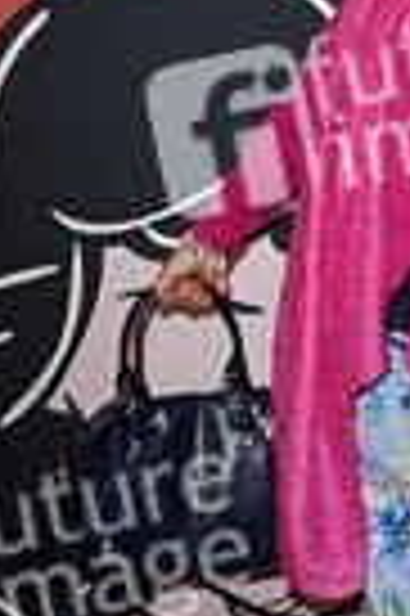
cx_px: 509
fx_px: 2106
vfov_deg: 16.7
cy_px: 337
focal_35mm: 123
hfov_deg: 10.9
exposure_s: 1/200
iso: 500
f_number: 5.6
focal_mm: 42
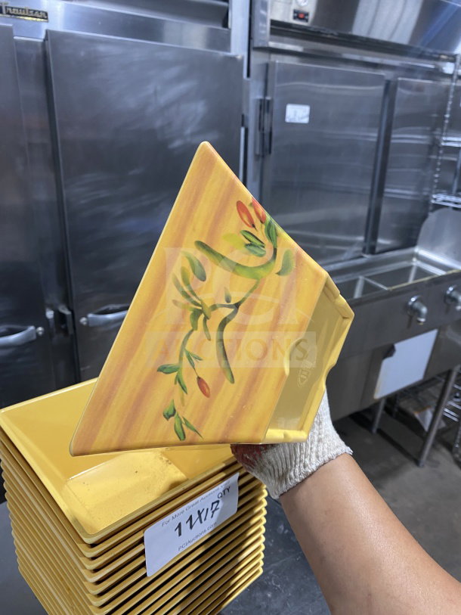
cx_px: 230
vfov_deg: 67.3
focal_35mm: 26
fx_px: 462
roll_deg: -2.5
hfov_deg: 53.1
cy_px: 308
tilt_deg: -22.2
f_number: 1.8
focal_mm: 4.25
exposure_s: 1/60
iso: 200
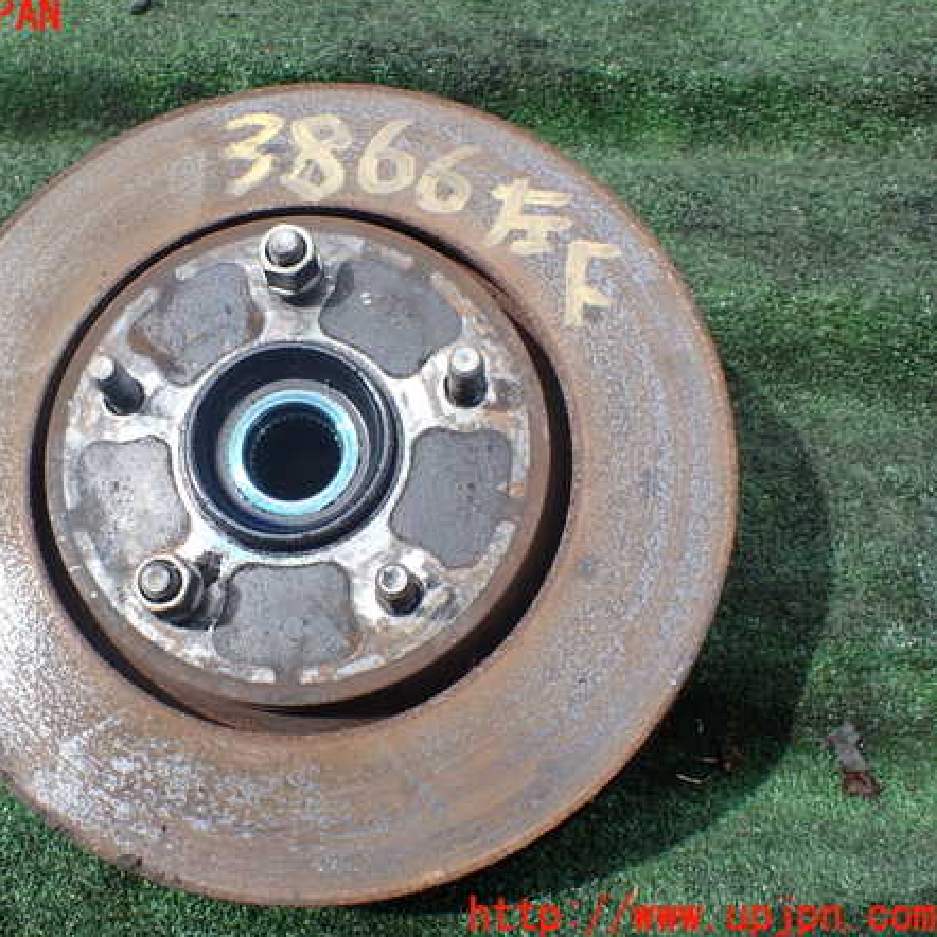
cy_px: 466
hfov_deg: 45.3
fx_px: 1102
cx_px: 312
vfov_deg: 46.0
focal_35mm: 36
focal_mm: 5.4
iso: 100
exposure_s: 1/800
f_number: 3.2
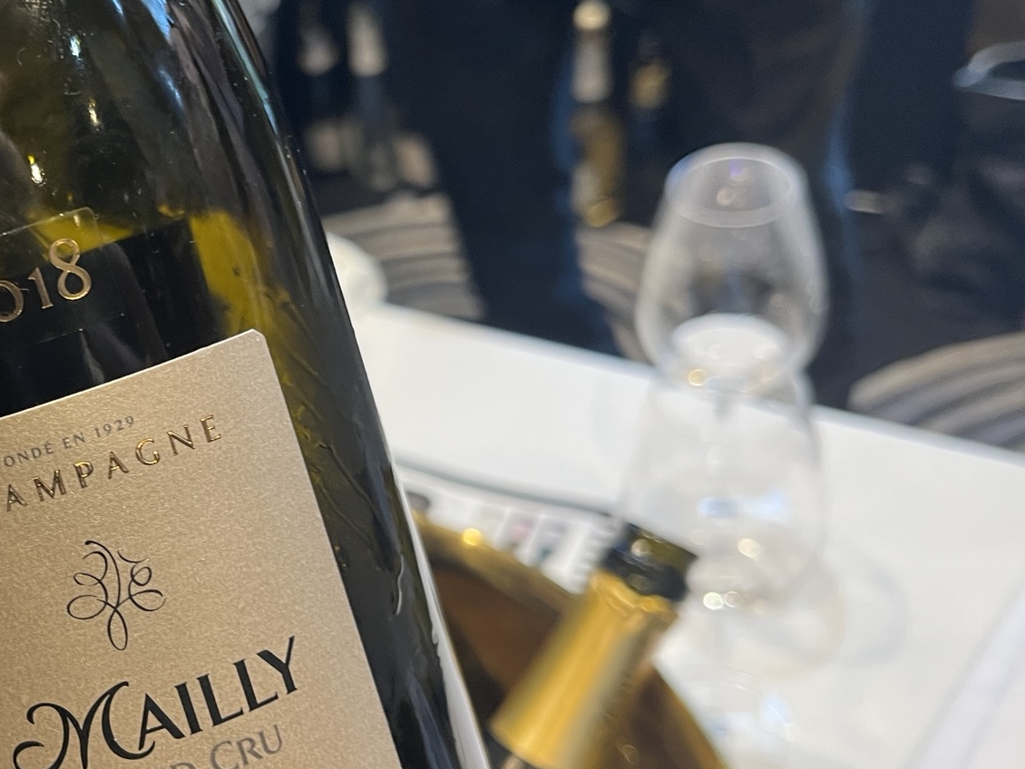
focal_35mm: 46
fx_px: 1362
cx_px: 149
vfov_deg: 31.5
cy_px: 405
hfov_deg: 39.0
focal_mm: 5.1
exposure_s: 1/50
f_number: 1.6
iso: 125
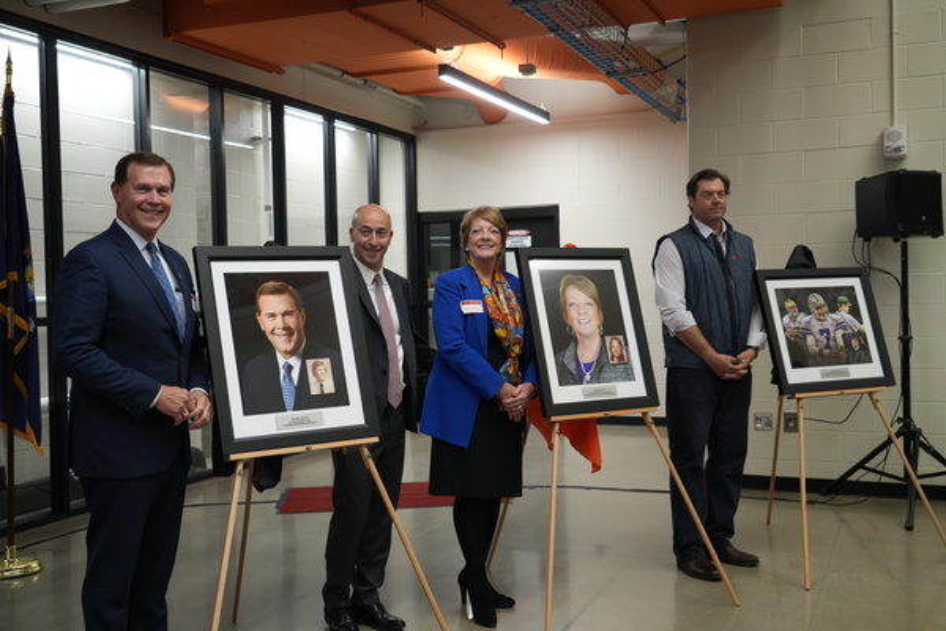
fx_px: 972
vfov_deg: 35.9
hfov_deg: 51.9
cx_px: 473
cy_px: 316
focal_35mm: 37
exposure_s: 1/125
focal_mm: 37
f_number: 5.6
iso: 4000
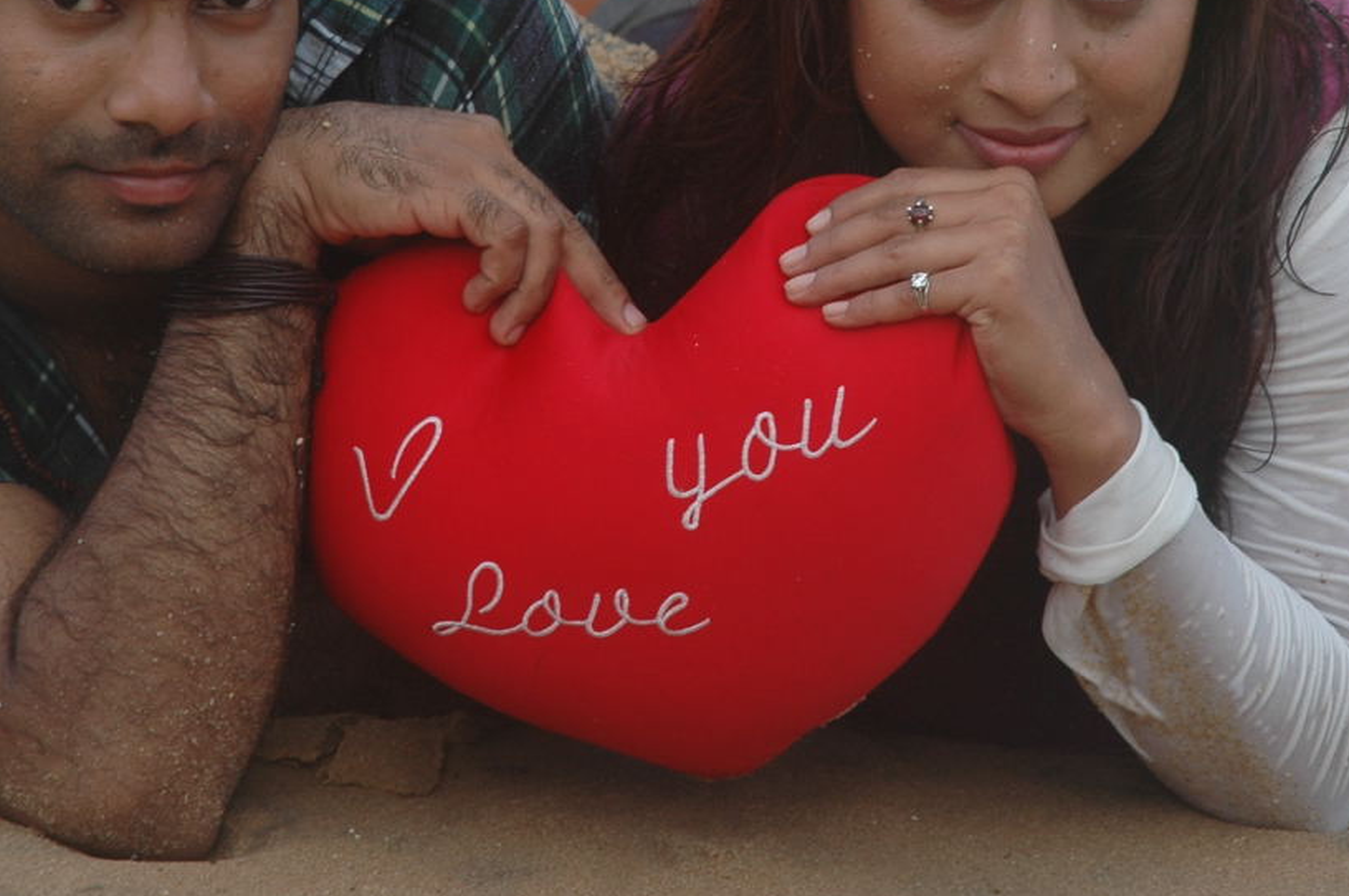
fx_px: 7710
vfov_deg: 6.6
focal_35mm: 206
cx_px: 792
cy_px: 35
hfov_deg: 10.0
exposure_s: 1/125
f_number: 5.6
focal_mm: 70
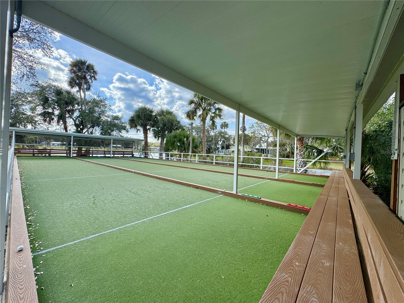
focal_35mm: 14
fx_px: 163
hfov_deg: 102.1
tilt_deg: +0.3
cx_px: 202
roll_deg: -1.6
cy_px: 152
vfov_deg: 85.7
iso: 50
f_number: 2.2
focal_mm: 2.22
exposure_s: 1/707
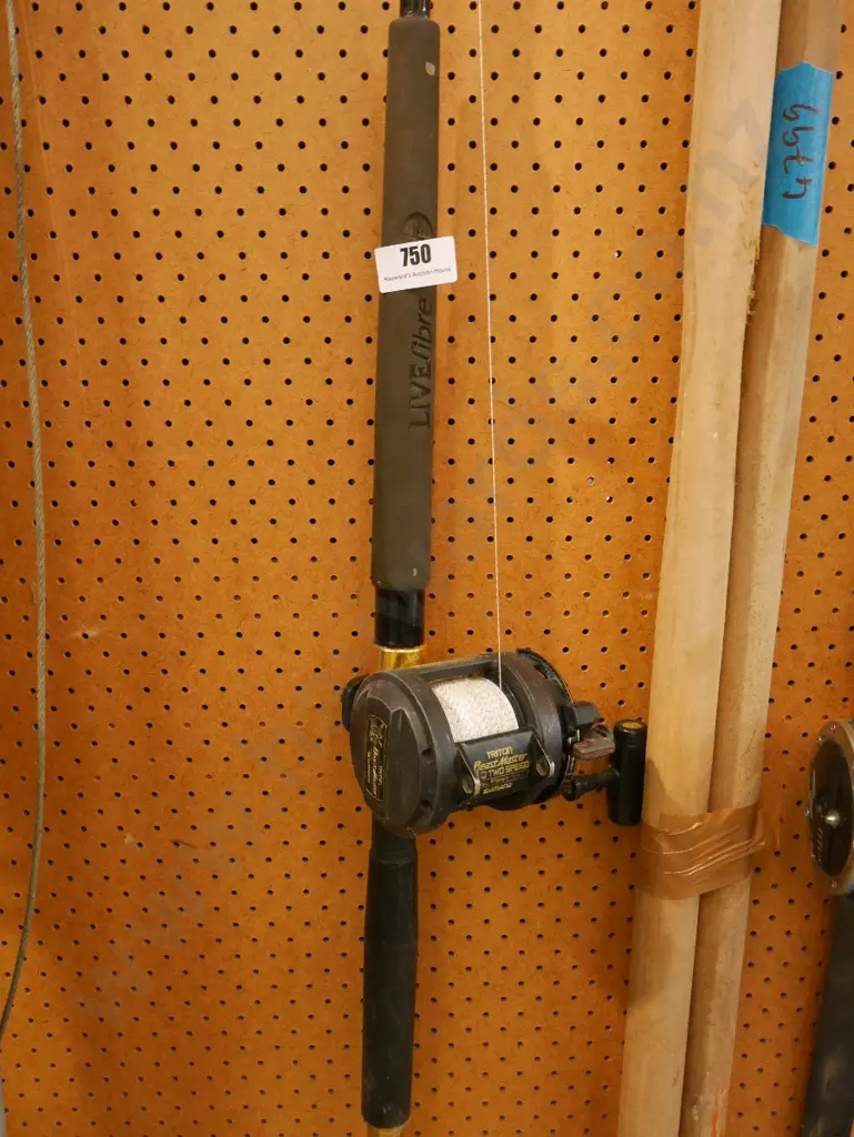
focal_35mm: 34
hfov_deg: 41.8
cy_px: 568
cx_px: 427
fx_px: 1117
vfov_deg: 53.9
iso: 3200
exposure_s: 1/60
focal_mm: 17
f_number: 4.1
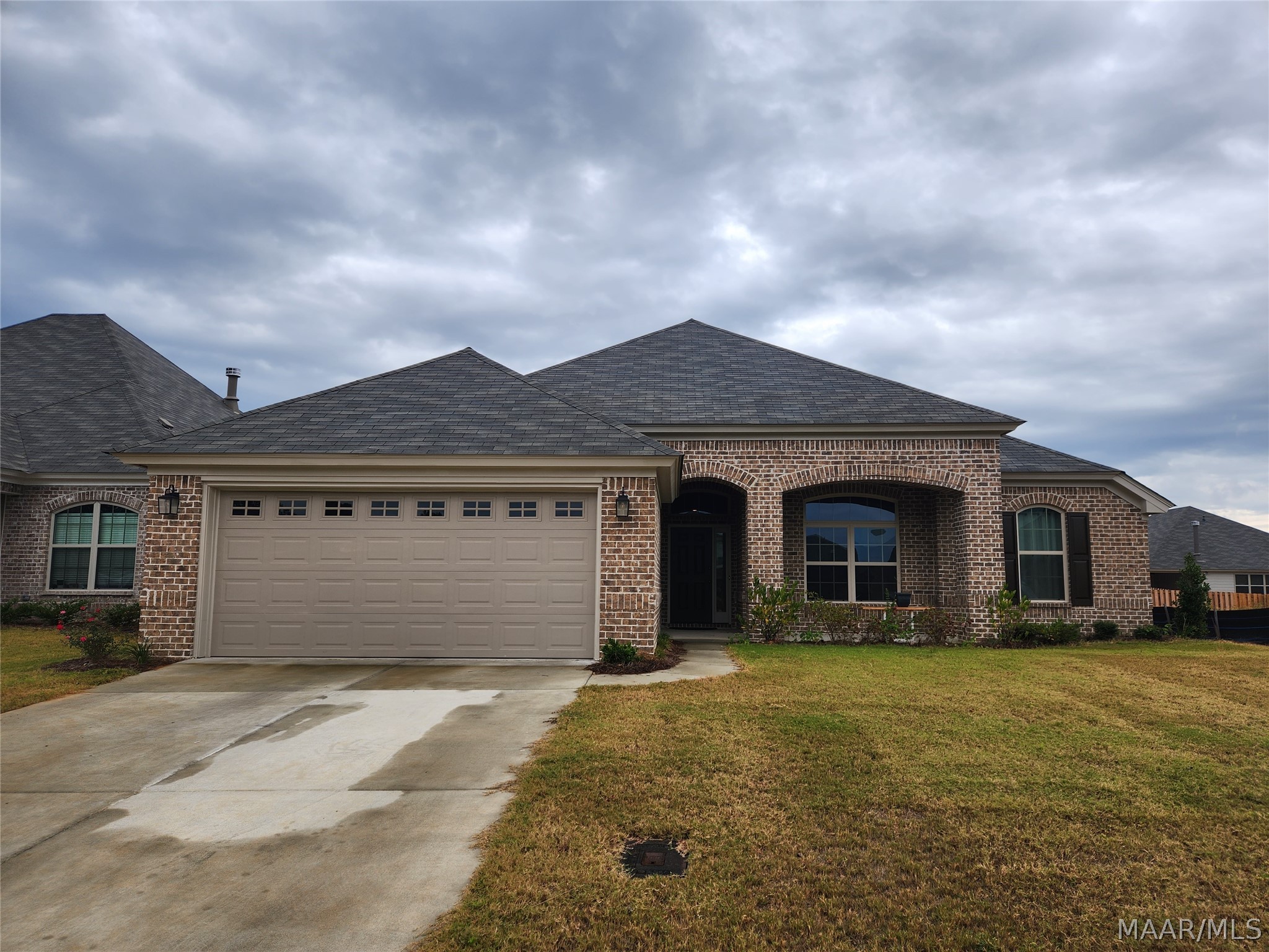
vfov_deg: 58.9
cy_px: 476
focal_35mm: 23
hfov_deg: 73.9
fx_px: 843
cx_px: 634
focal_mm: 5.4
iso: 20
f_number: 1.8
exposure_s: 1/475
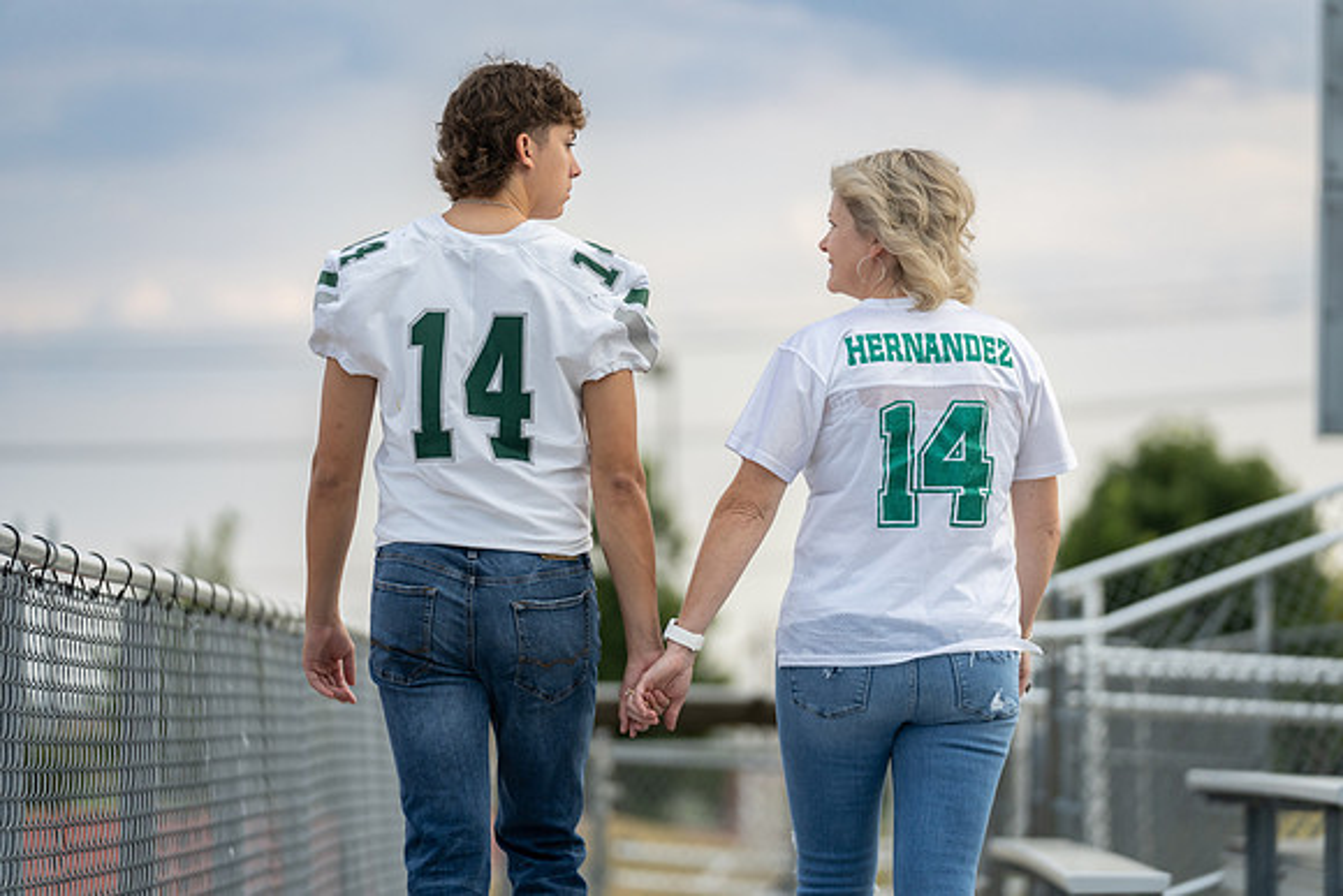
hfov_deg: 14.9
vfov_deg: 9.9
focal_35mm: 138
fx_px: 5149
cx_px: 672
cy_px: 448
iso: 320
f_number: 2.8
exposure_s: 1/1250
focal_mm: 138
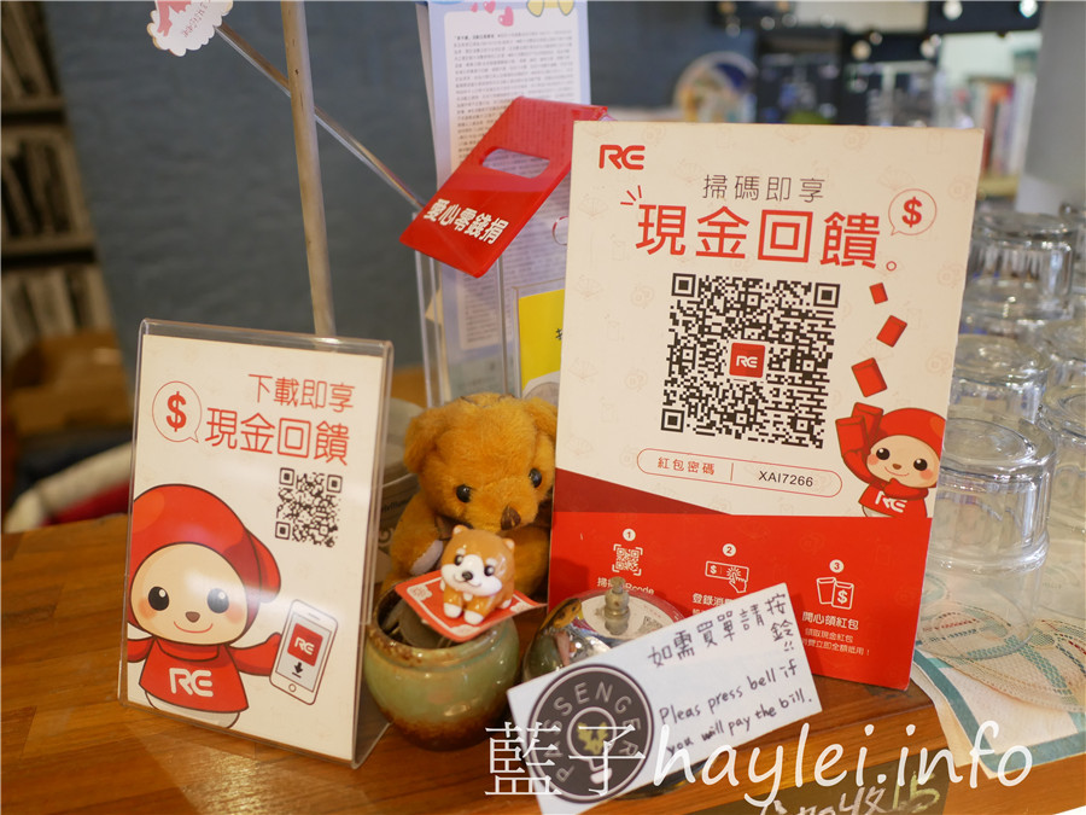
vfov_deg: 46.8
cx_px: 543
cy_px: 408
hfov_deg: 60.0
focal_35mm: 30
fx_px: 941
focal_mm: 15
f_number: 1.7
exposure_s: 1/60
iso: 800
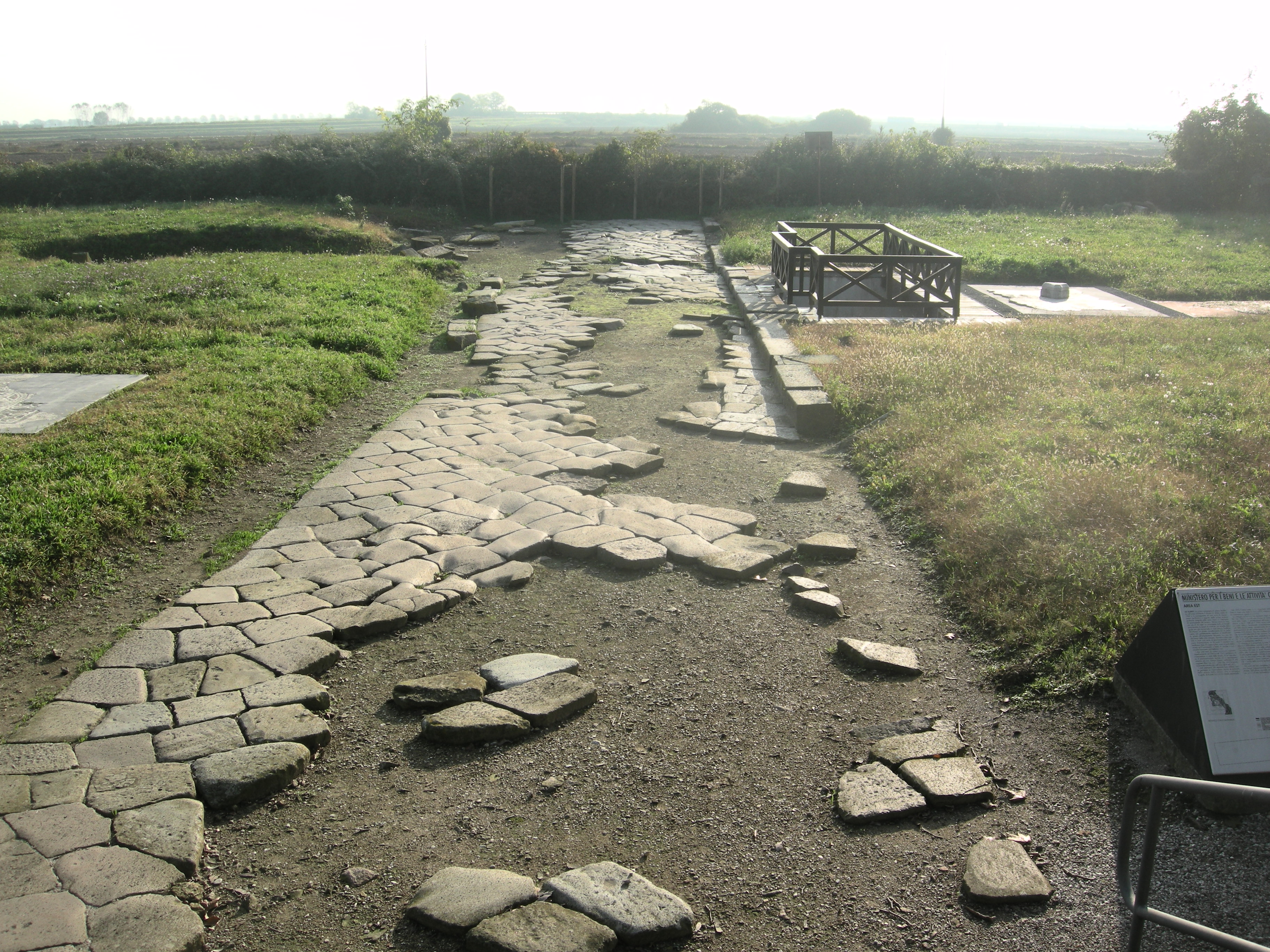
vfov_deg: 39.7
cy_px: 476
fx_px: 1321
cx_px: 635
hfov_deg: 51.4
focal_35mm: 36
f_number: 4.8
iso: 64
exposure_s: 1/225
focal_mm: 7.5
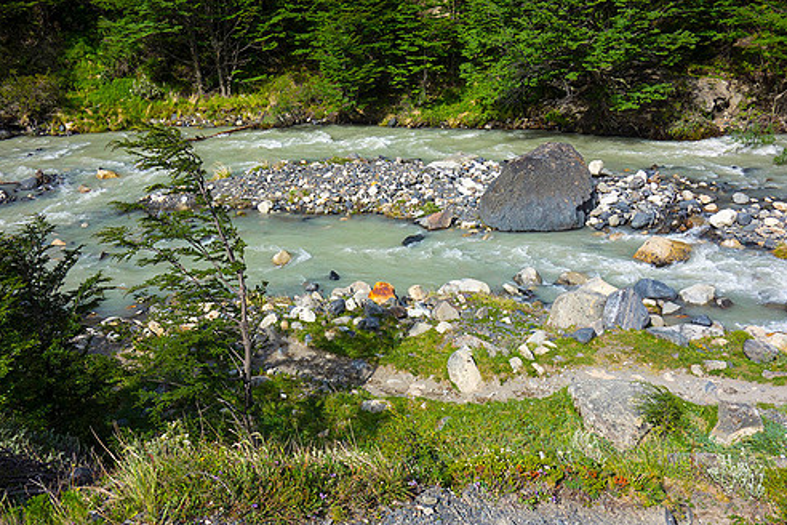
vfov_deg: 40.0
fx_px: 721
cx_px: 363
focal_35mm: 33
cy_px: 273
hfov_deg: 57.2
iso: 125
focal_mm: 10.4
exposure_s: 1/320
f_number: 5.6
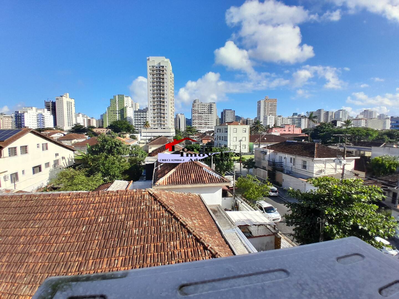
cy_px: 150
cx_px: 200
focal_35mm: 17
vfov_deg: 74.7
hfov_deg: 91.0
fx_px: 196
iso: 40
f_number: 2.2
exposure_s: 1/1546
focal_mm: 1.46
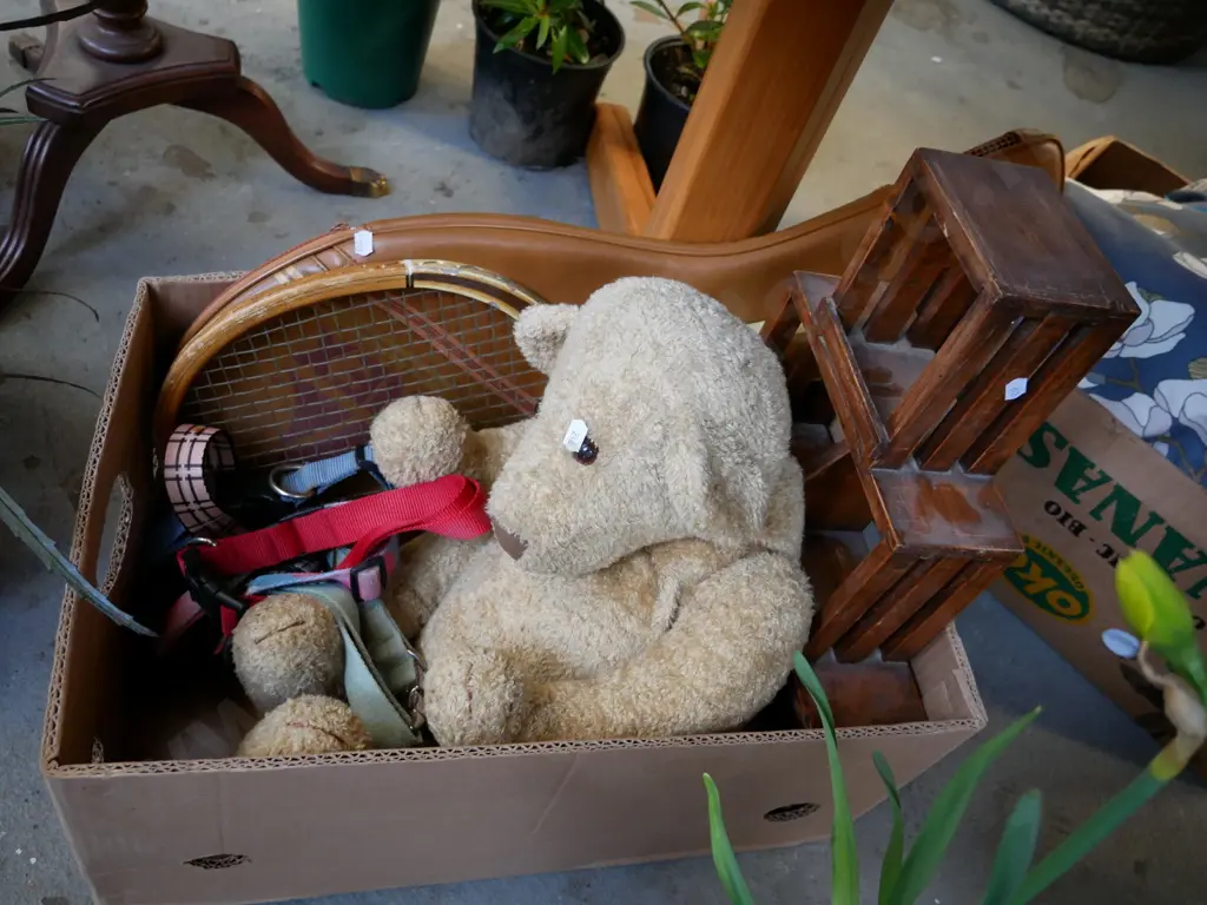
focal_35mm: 30
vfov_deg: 46.8
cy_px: 452
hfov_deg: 60.0
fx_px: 1046
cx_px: 604
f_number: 4
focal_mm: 15
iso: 1000
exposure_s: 1/60
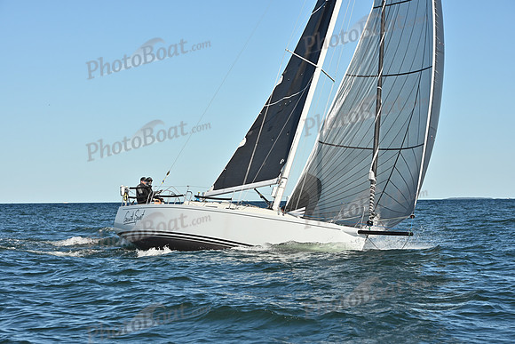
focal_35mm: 100
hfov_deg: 20.4
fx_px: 1431
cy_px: 172
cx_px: 258
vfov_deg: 13.7
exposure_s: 1/1250
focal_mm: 100
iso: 320
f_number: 10
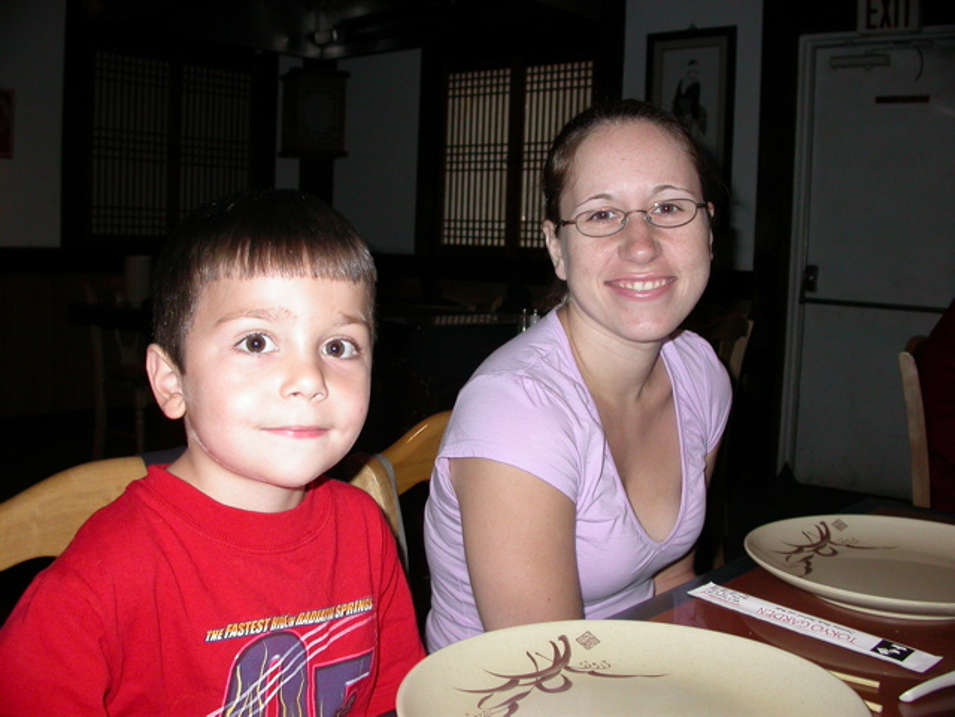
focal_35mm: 38
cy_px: 358
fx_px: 1048
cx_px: 478
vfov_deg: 37.7
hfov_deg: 49.0
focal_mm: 7.85
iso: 200
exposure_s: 1/60
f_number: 2.6
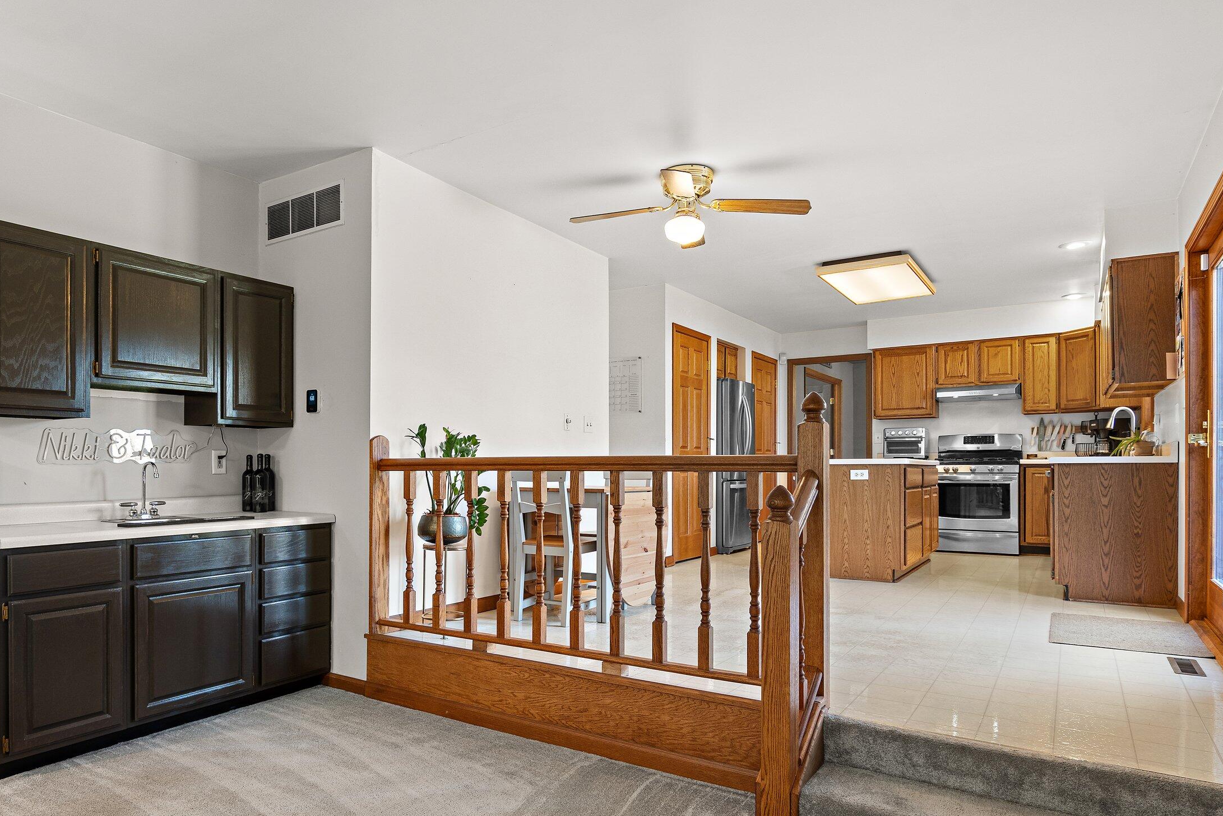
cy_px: 471
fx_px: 747
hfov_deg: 78.2
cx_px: 532
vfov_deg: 57.0
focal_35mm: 22
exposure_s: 1/2
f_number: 7.1
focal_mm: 16
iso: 400
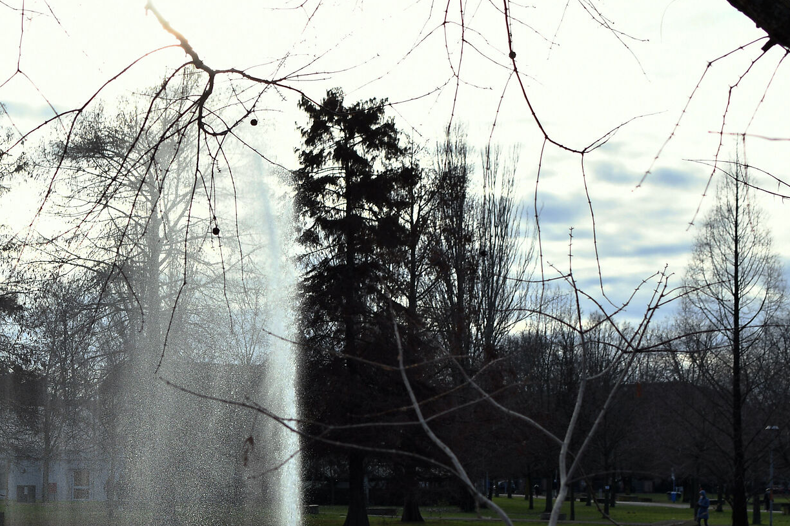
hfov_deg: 19.6
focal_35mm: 102
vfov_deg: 13.3
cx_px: 41
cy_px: 513
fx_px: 2238
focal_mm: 35
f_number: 6.3
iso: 100
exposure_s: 1/500
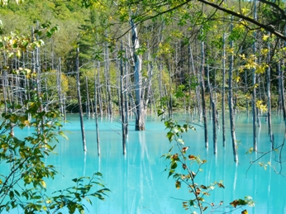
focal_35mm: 56
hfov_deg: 34.4
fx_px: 462
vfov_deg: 26.1
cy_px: 107
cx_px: 143
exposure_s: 1/200
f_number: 3.7
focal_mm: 9.3
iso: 64
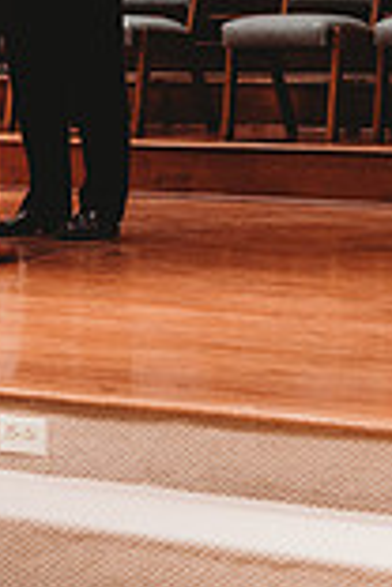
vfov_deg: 13.4
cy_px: -94
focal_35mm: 150
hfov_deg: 9.1
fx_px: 2450
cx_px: 53
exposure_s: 1/125
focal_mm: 52
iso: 2000
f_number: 4
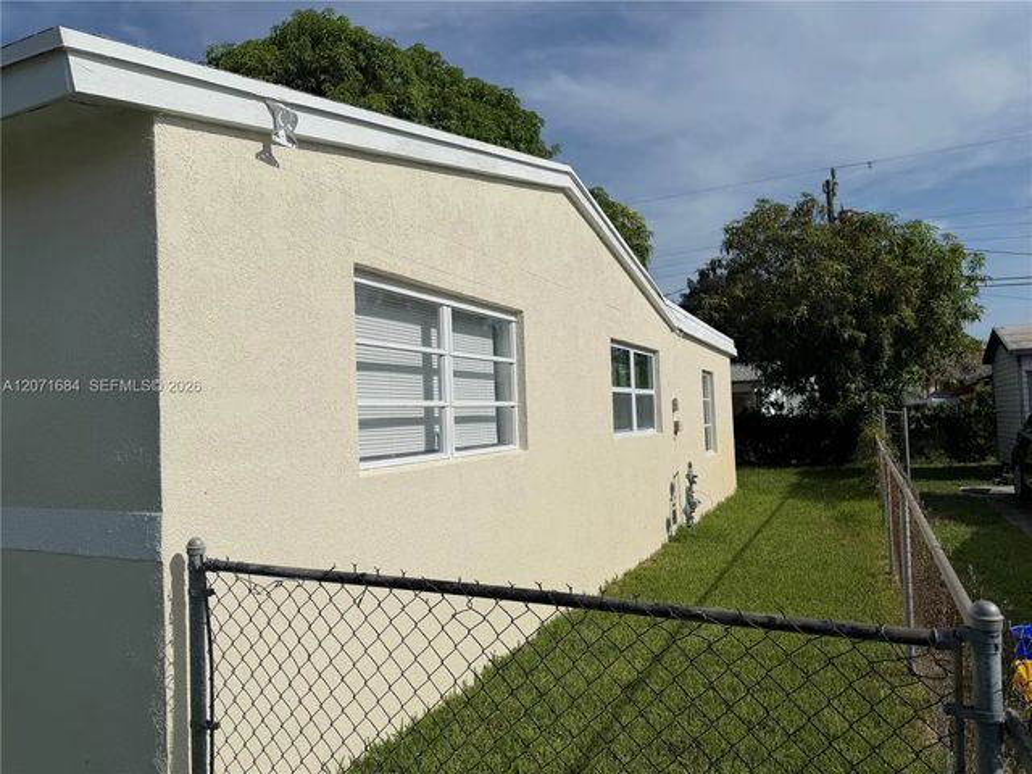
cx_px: 516
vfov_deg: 56.8
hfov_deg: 71.6
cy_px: 387
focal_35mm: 24
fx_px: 716
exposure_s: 1/17544
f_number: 1.78
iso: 80
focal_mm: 6.76
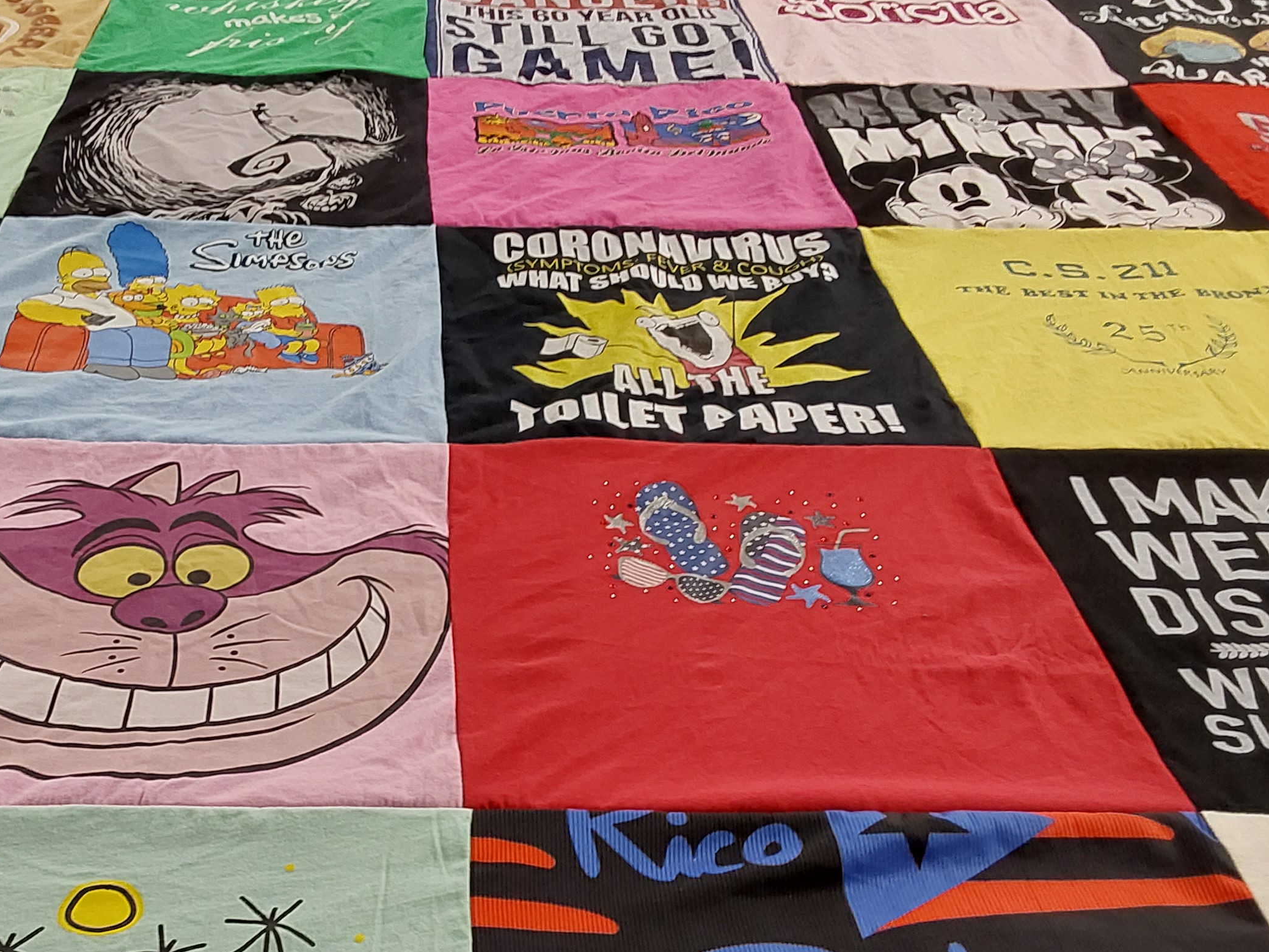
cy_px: 667
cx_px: 395
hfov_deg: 42.2
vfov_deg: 32.5
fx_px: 1613
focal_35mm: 44
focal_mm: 2.91
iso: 80
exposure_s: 1/50
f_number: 1.9
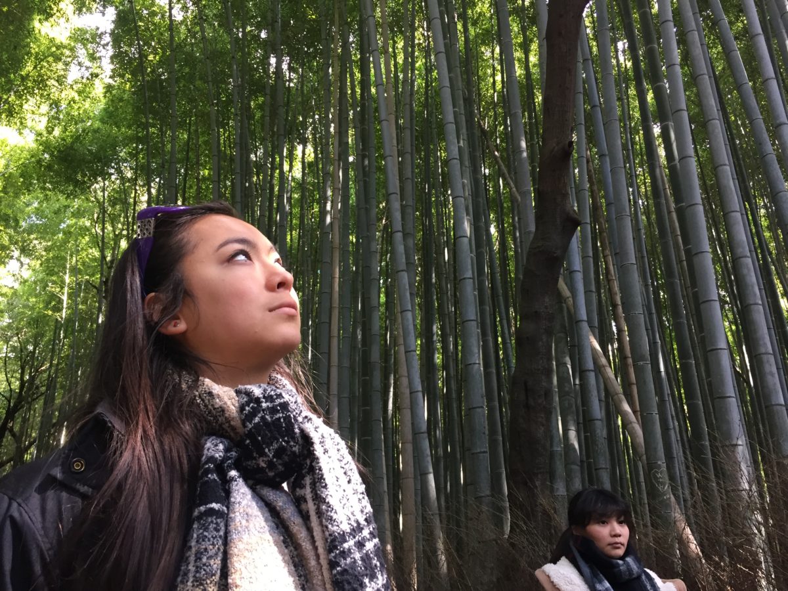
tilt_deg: +21.3
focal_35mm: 29
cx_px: 394
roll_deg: -1.7
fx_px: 660
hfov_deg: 61.7
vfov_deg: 48.2
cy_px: 296
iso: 40
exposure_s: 1/30
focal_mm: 4.15
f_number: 2.2
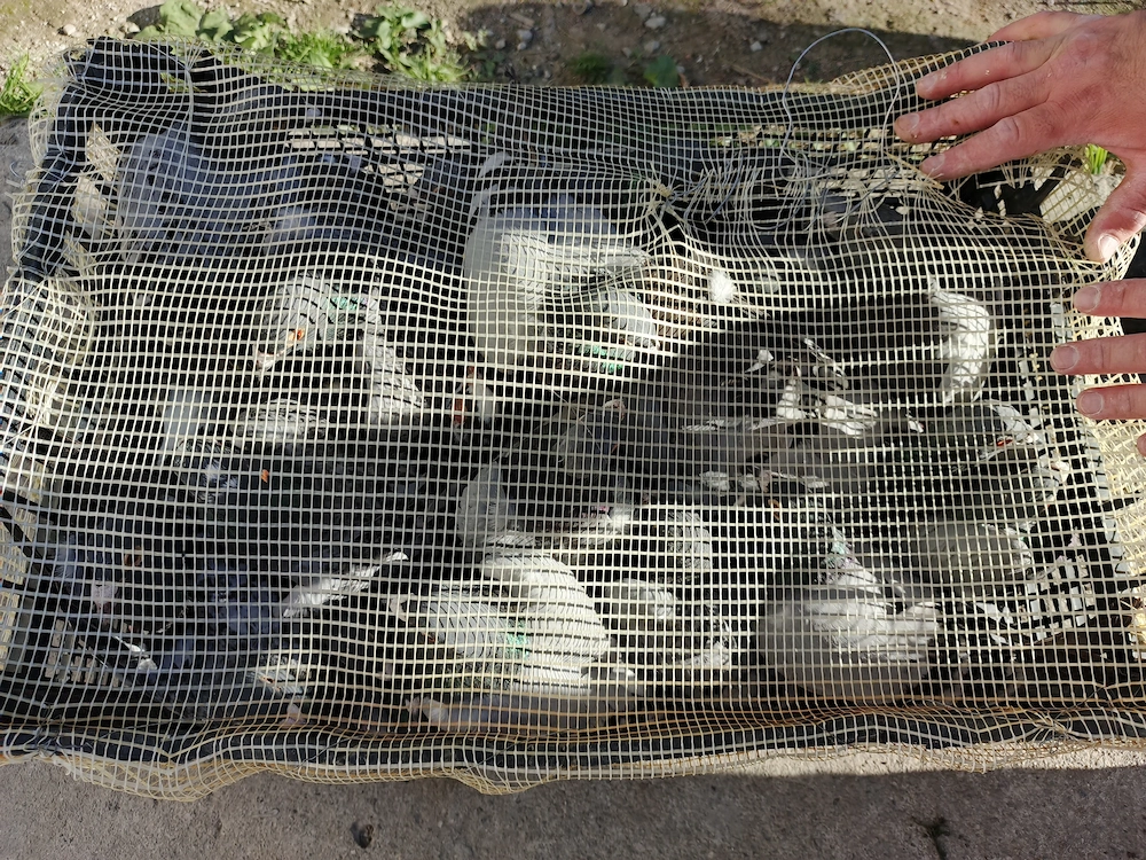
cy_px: 430
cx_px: 573
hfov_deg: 73.9
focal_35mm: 23
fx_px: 761
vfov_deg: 58.9
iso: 50
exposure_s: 1/30.5
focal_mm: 5.89
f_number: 1.8
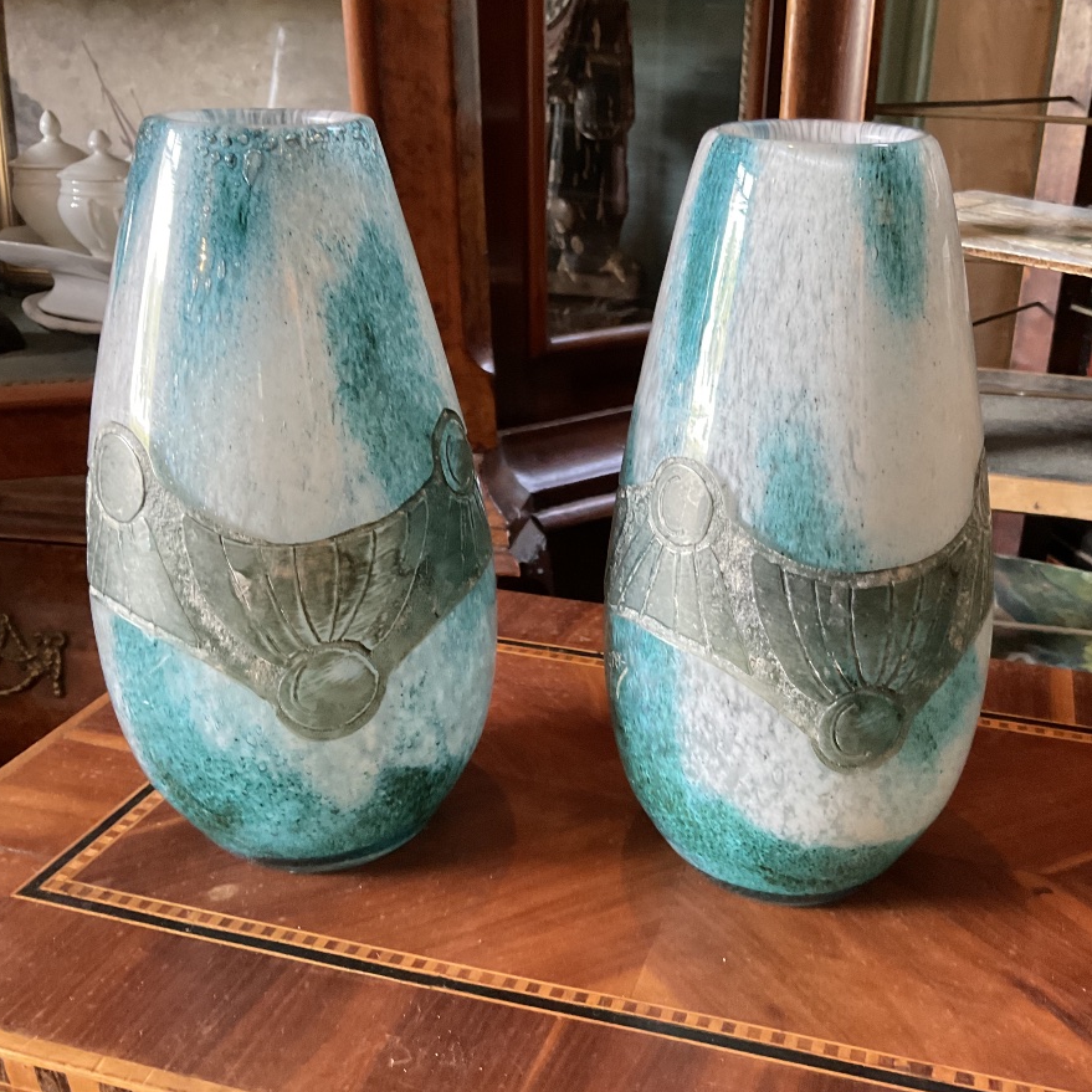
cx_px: 689
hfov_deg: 46.8
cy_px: 558
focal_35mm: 35
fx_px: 1249
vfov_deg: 47.2
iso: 250
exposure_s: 1/40
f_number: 1.8
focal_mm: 3
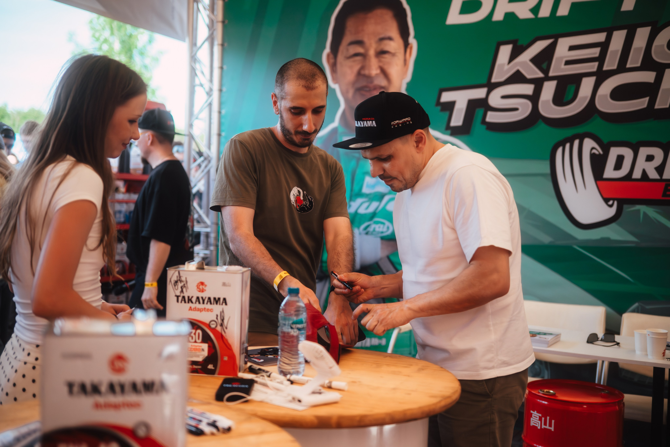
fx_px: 745
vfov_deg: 33.4
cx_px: 335
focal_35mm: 40
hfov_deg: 48.4
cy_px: 224
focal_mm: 40
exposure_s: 1/2500
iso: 800
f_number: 2.2
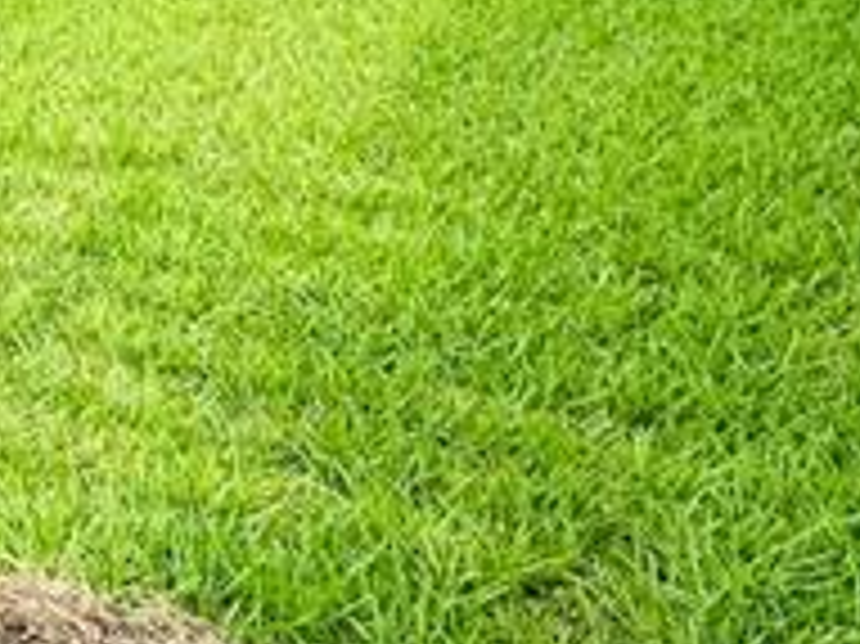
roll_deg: +1.4
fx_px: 1862
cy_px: -243
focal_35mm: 75
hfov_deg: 15.9
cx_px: -1099
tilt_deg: -7.0
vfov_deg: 18.0
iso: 40
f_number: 2.2
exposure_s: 1/682
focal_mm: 2.22
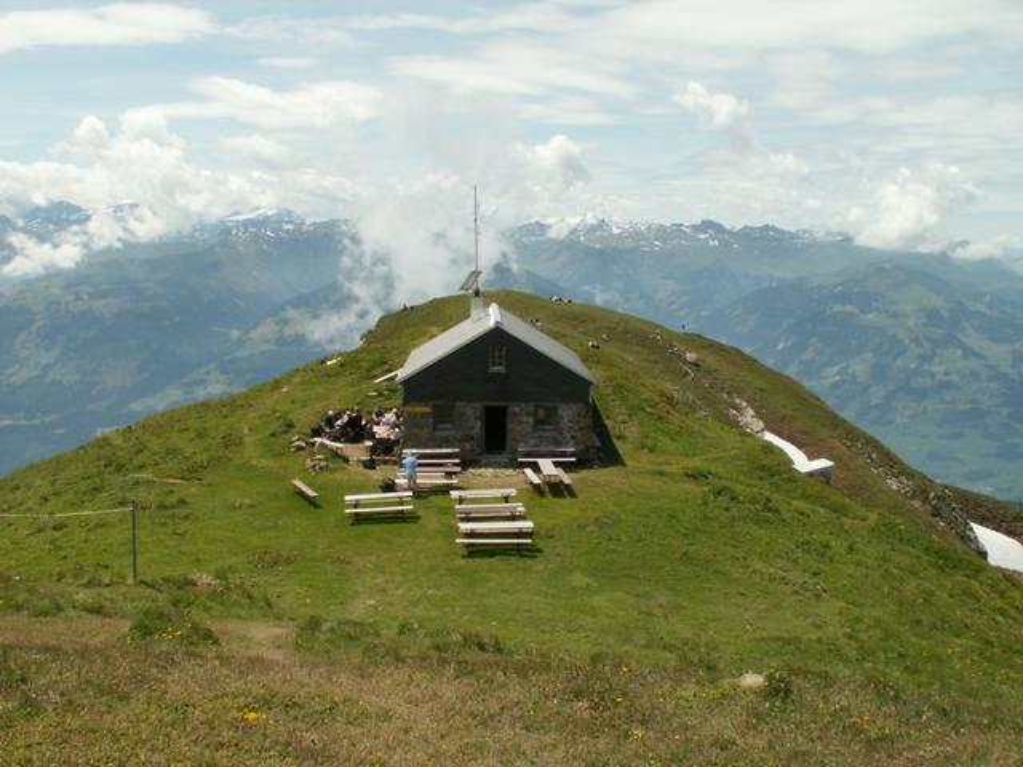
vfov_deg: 40.7
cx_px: 512
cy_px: 384
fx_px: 1034
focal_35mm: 35
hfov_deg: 52.6
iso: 50
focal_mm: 5.86
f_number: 8
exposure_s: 1/160
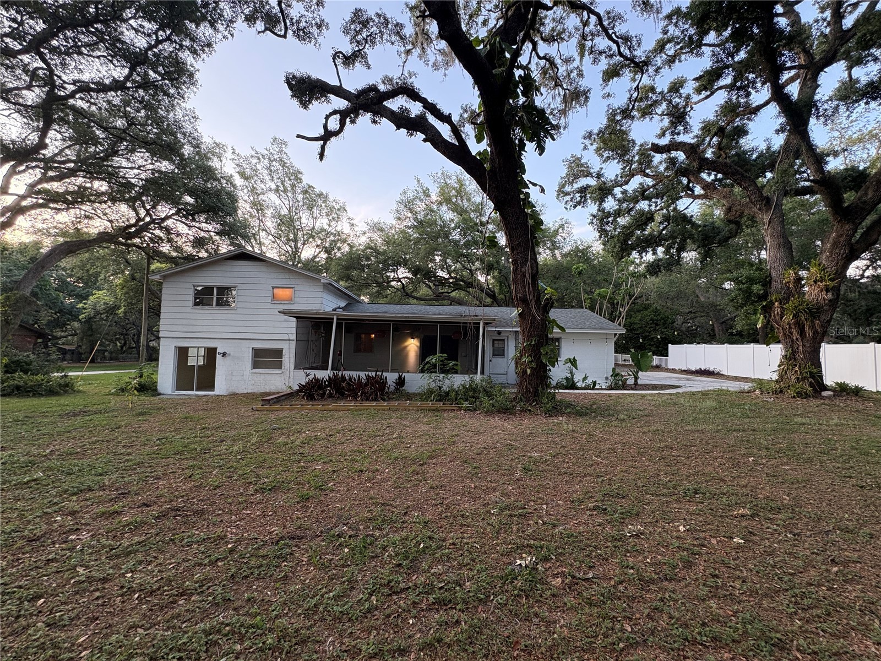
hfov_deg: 102.1
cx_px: 440
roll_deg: -0.4
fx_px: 356
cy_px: 330
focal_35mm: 14
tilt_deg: +4.1
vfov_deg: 85.7
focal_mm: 2.22
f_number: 2.2
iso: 125
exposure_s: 1/103
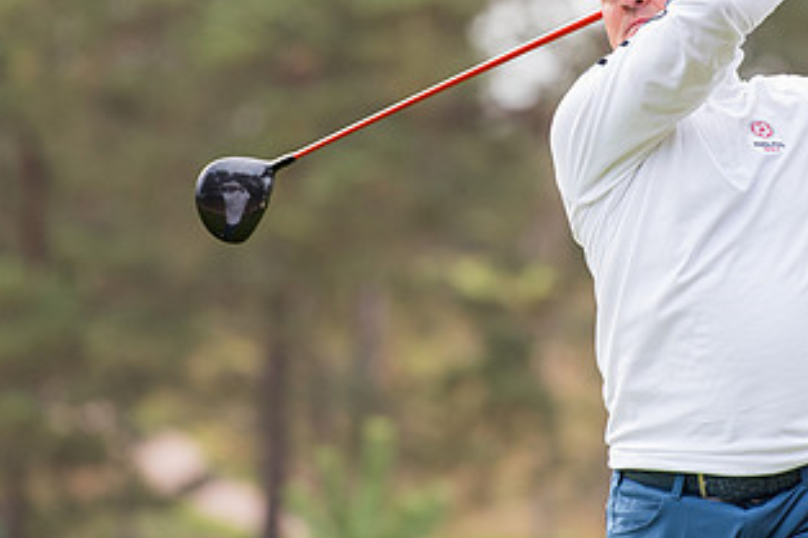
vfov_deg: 3.7
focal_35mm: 370
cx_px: 522
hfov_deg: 5.6
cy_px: 102
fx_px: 8300
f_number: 4
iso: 1000
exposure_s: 1/1000
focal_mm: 200
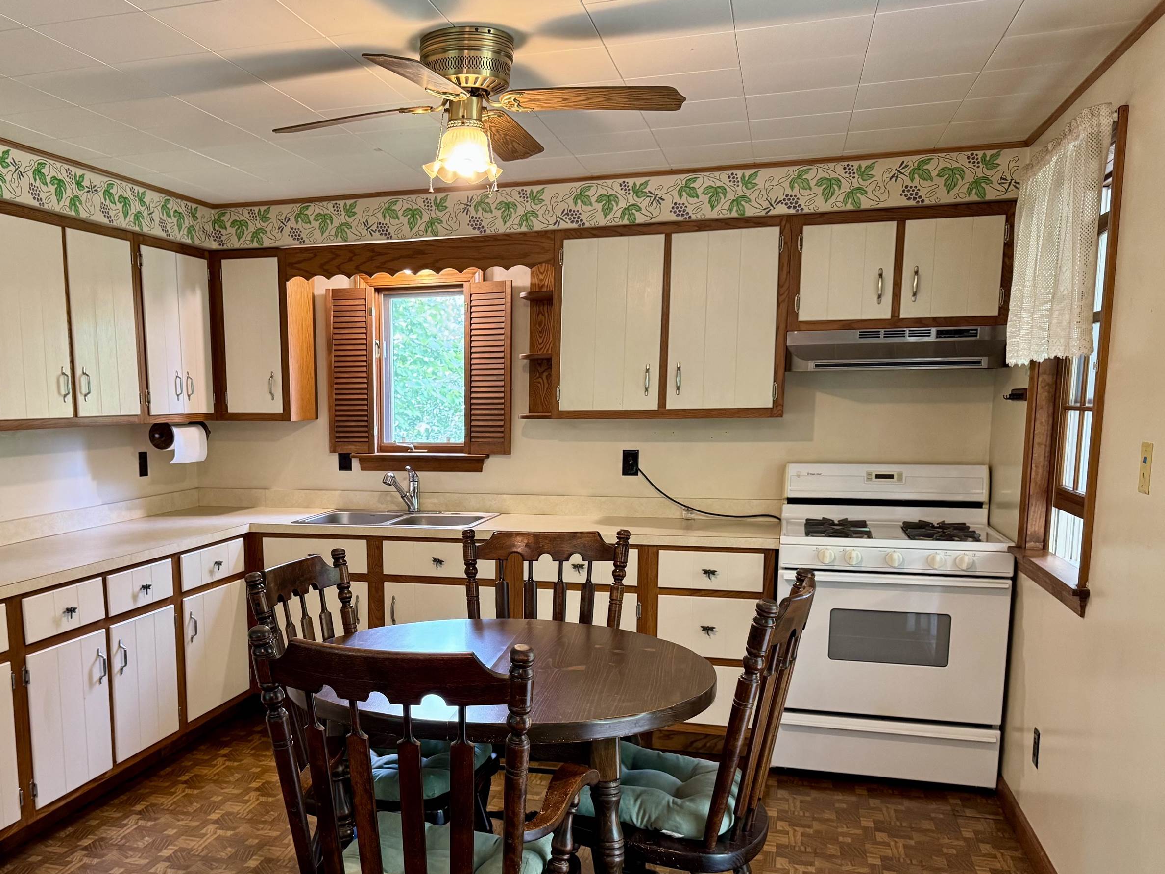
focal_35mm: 31
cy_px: 557
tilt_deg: -9.1
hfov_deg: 57.4
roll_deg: +0.4
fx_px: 1043
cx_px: 416
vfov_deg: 45.0
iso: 320
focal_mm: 6.76
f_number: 1.78
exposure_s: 1/60
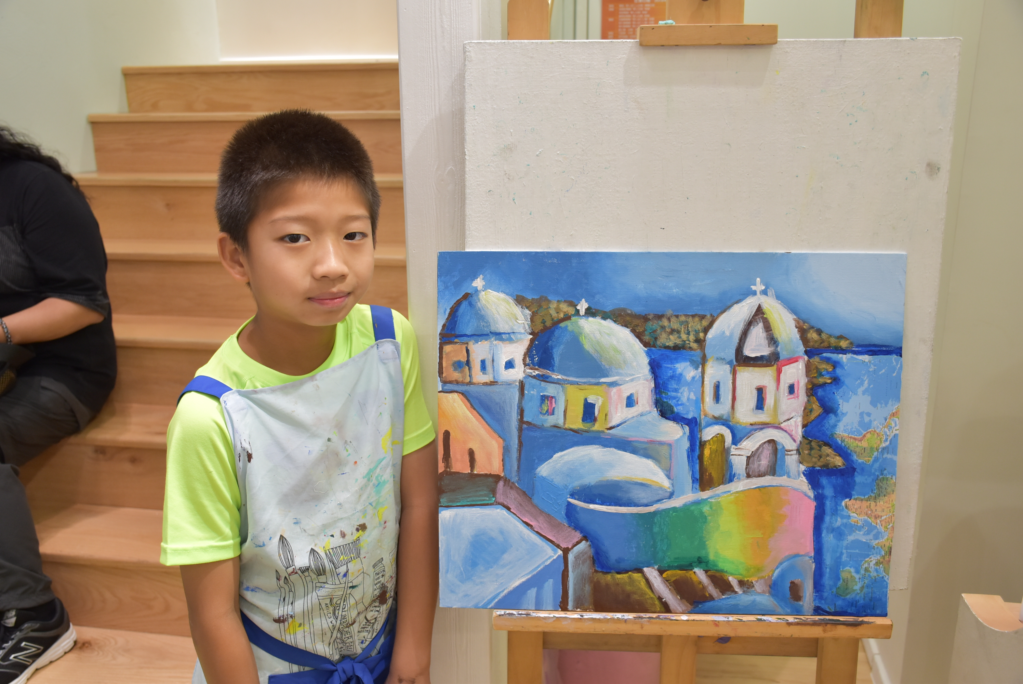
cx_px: 512
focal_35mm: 33
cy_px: 342
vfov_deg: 40.0
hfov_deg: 57.2
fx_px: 938
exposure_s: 1/100
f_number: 3.5
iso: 640
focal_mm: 22
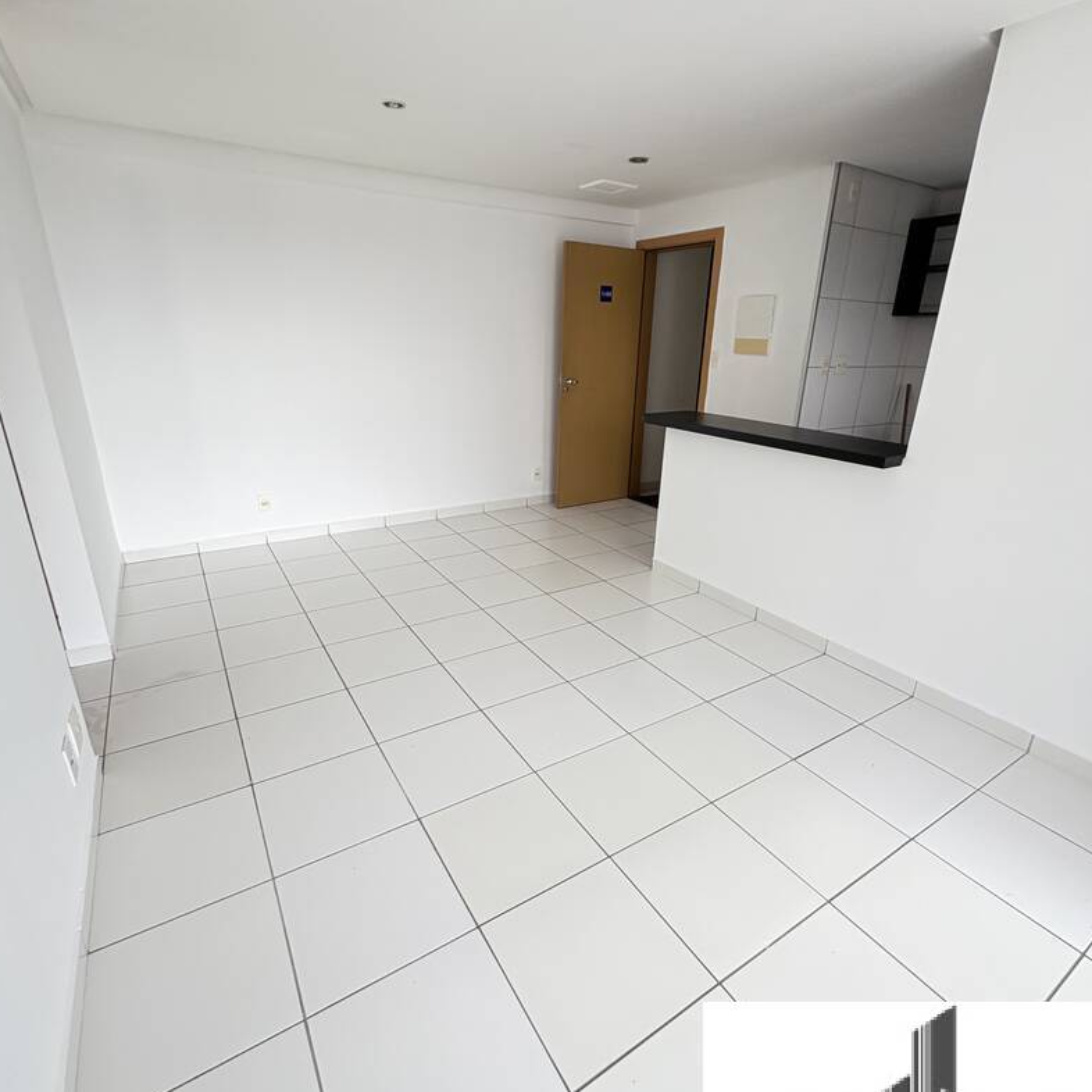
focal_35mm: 17
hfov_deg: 84.0
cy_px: 549
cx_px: 547
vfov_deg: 84.0
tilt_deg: -18.8
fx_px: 607
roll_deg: -1.1
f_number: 2.2
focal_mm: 2.22
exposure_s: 1/103
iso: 125
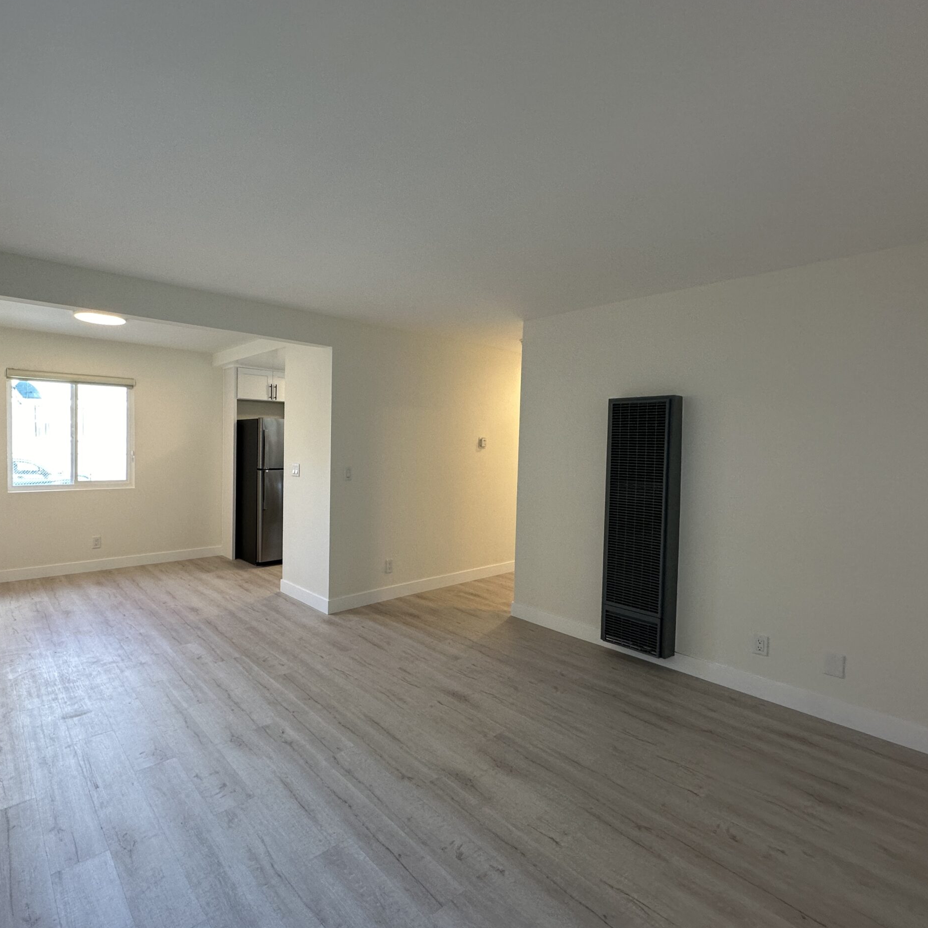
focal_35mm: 17
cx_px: 353
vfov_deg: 84.0
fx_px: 516
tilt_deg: -1.6
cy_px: 463
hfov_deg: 82.5
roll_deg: -1.5
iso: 125
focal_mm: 2.22
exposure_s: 1/120
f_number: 2.2
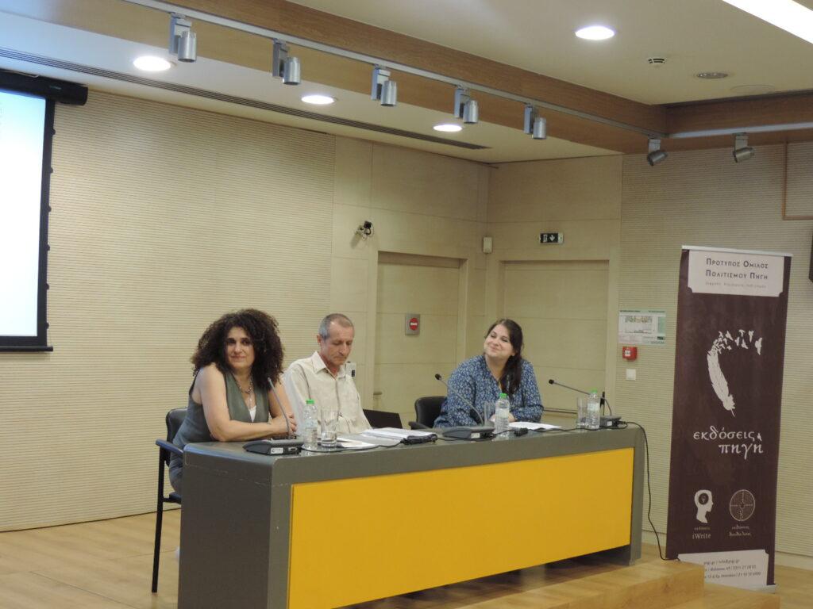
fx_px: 1174
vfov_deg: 29.1
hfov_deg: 38.2
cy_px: 304
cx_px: 406
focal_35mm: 50
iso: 400
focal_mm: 8.9
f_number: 3.6
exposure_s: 1/20
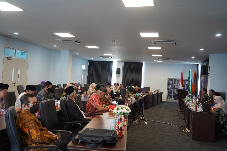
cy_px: 76
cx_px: 114
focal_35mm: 34
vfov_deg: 38.9
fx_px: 214
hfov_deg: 55.8
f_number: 4.5
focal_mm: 34
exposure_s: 1/160
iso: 2000
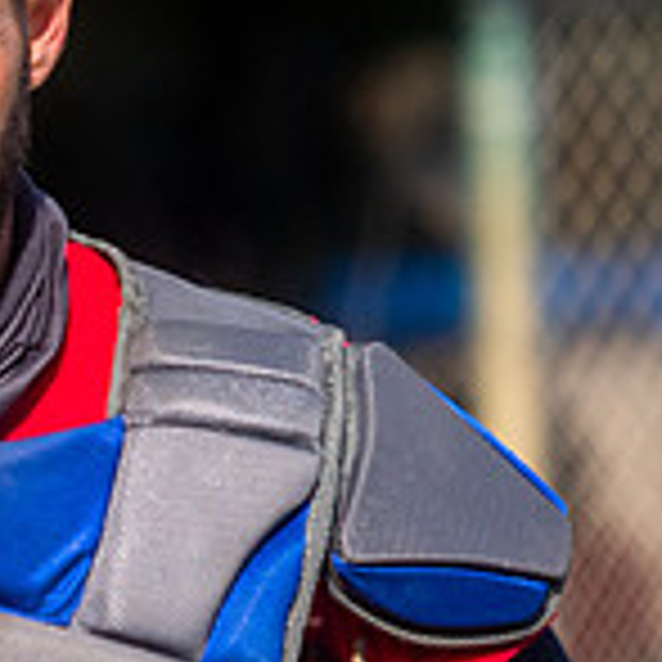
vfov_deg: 1.1
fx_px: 35808
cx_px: -96
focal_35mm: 1655
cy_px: 258
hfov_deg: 1.1
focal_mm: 210
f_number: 4
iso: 320
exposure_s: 1/1600
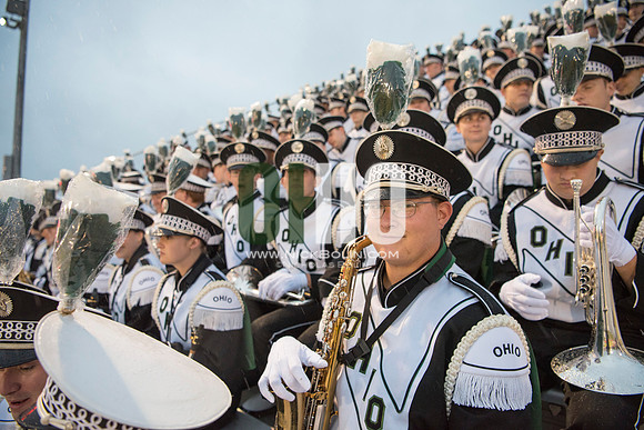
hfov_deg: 73.7
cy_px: 215
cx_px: 322
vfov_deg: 53.2
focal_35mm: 24
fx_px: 429
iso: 2000
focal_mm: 24
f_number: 3.2
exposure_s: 1/320
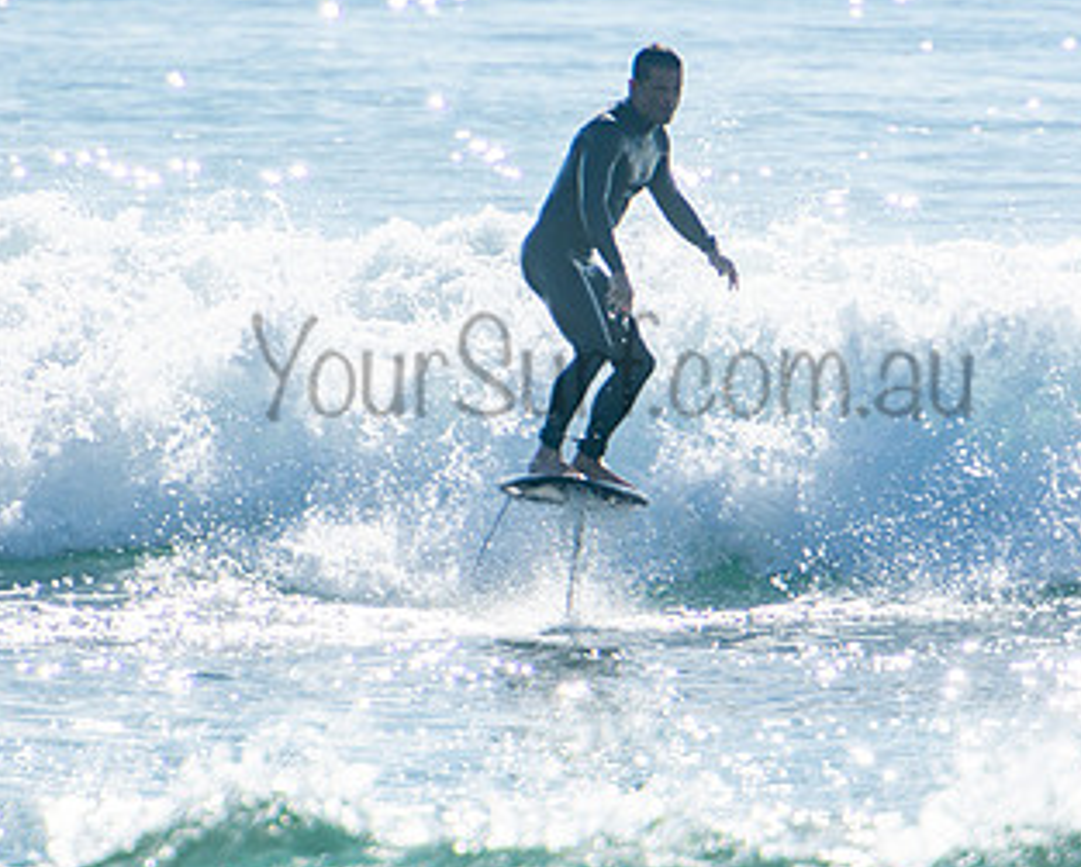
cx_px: 608
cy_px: 337
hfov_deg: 1.9
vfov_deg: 1.5
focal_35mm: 1043
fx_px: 33400
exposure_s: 1/1250
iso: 125
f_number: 5.6
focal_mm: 400
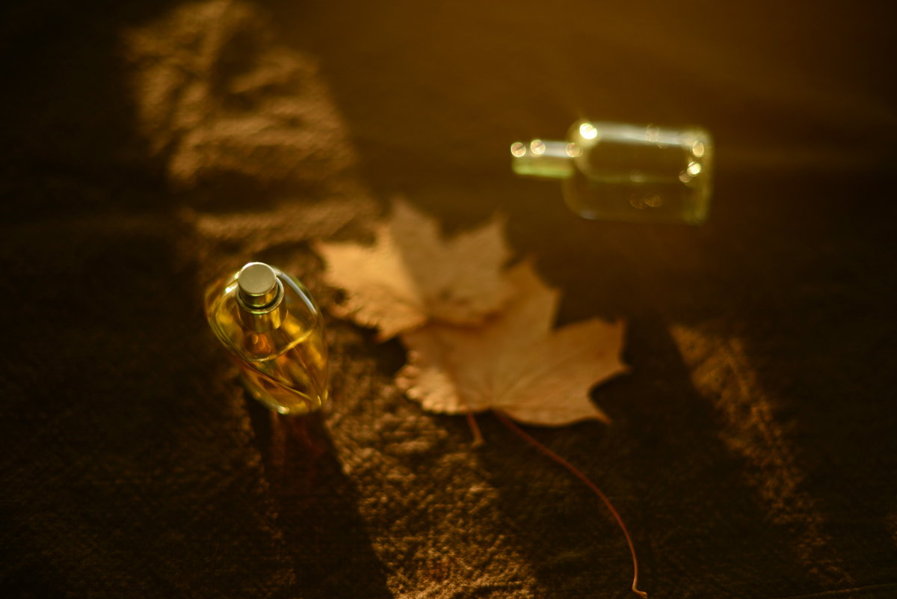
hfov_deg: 39.6
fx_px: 1246
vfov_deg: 27.0
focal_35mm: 50
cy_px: 300
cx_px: 448
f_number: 1.4
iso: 250
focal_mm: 50
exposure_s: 1/1250
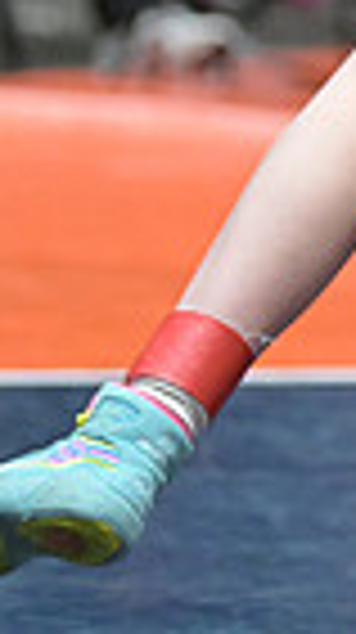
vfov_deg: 3.7
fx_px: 9813
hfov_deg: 2.1
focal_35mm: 583
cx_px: 1185
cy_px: -43
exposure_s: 1/800
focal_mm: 135
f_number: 2.8
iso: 6400
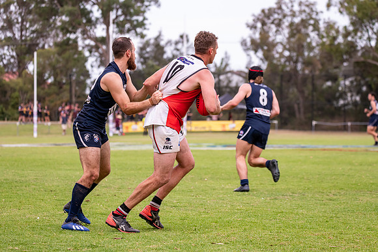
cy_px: 126
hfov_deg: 13.7
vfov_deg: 9.2
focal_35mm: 150
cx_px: 189
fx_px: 1575
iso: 1250
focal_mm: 150
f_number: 6.3
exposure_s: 1/640
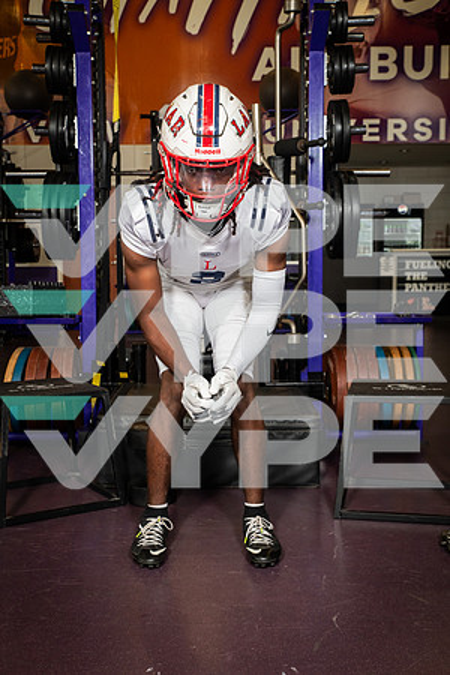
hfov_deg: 30.5
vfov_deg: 44.5
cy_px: 338
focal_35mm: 44
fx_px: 825
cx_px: 225
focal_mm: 44
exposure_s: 1/250
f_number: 7.1
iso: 800
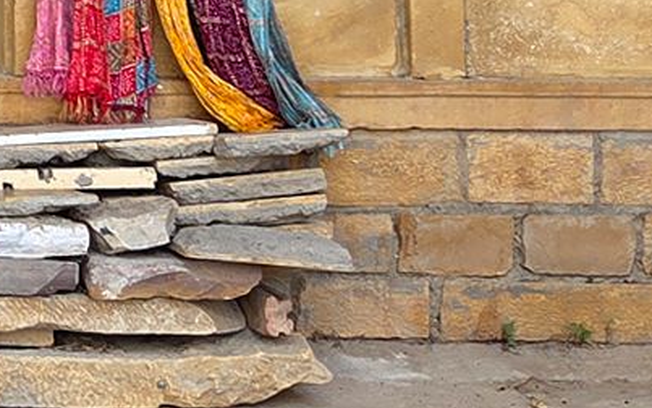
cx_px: -527
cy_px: -321
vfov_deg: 10.2
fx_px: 2150
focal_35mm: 121
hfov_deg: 15.0
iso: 80
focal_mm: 5.4
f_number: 1.8
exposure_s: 1/554
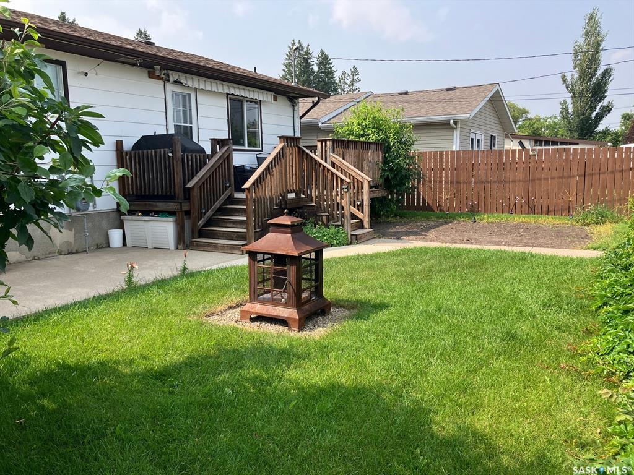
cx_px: 317
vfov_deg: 49.7
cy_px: 238
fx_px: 513
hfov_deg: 63.4
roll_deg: +1.4
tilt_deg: -8.0
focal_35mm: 28
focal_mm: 3.99
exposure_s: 1/771
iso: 32
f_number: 1.8
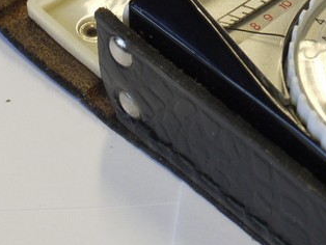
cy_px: -83
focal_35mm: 229
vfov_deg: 6.4
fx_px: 2158
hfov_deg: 8.6
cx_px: 214
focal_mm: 30
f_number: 8
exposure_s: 1/40
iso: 400
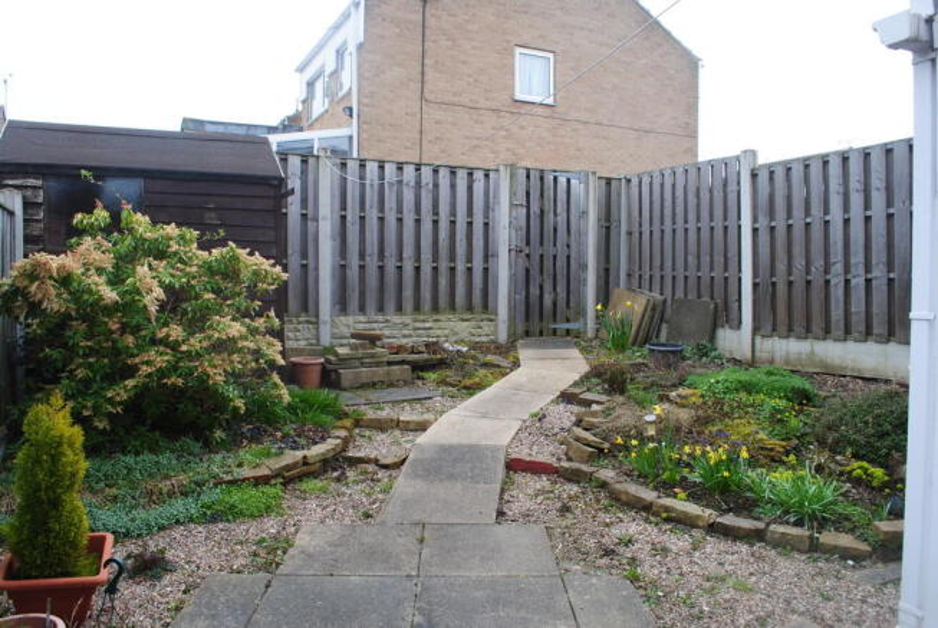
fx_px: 704
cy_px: 314
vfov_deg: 48.0
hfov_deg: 67.3
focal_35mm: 27
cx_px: 469
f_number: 9
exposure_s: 1/125
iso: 200
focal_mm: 18
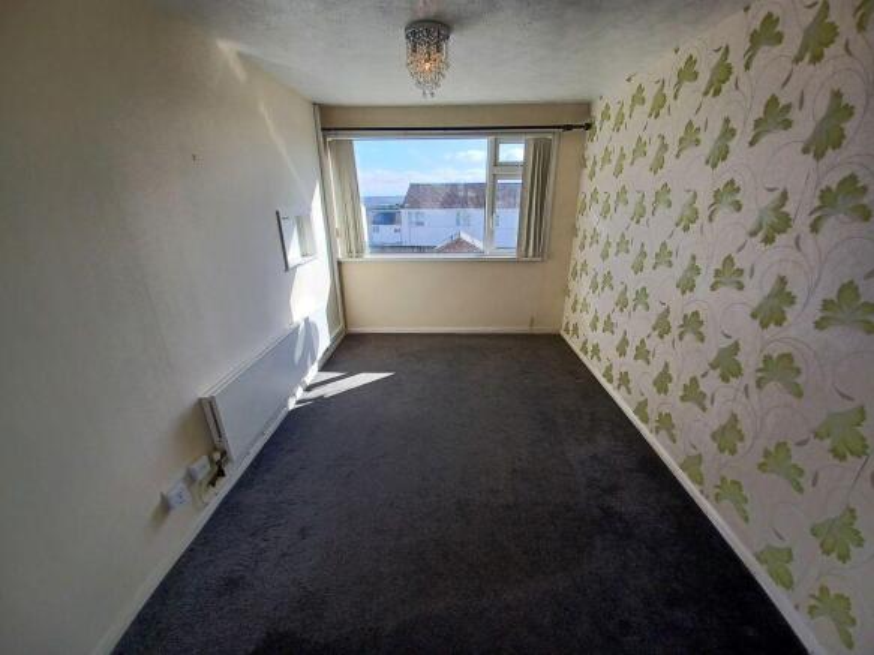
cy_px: 328
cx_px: 437
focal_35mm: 13
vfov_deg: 89.9
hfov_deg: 106.2
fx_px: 328
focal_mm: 1.42
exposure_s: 1/255
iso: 40
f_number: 2.2
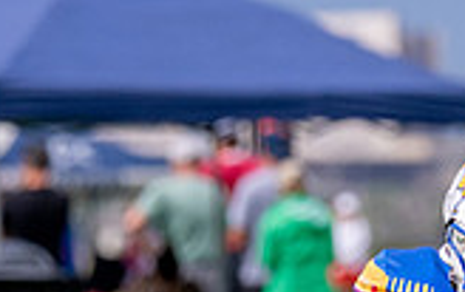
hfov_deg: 2.2
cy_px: 501
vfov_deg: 1.4
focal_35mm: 933
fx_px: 11840
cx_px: 747
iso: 250
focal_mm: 134
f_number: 2.8
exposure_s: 1/5000
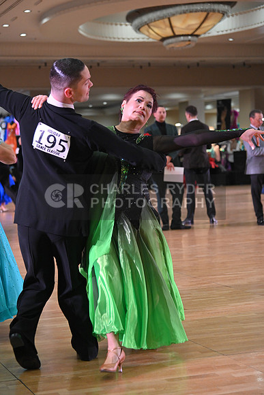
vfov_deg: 23.9
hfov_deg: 16.1
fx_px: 934
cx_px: 132
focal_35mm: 85
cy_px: 198
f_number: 5
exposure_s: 1/320
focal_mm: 85
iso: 2500
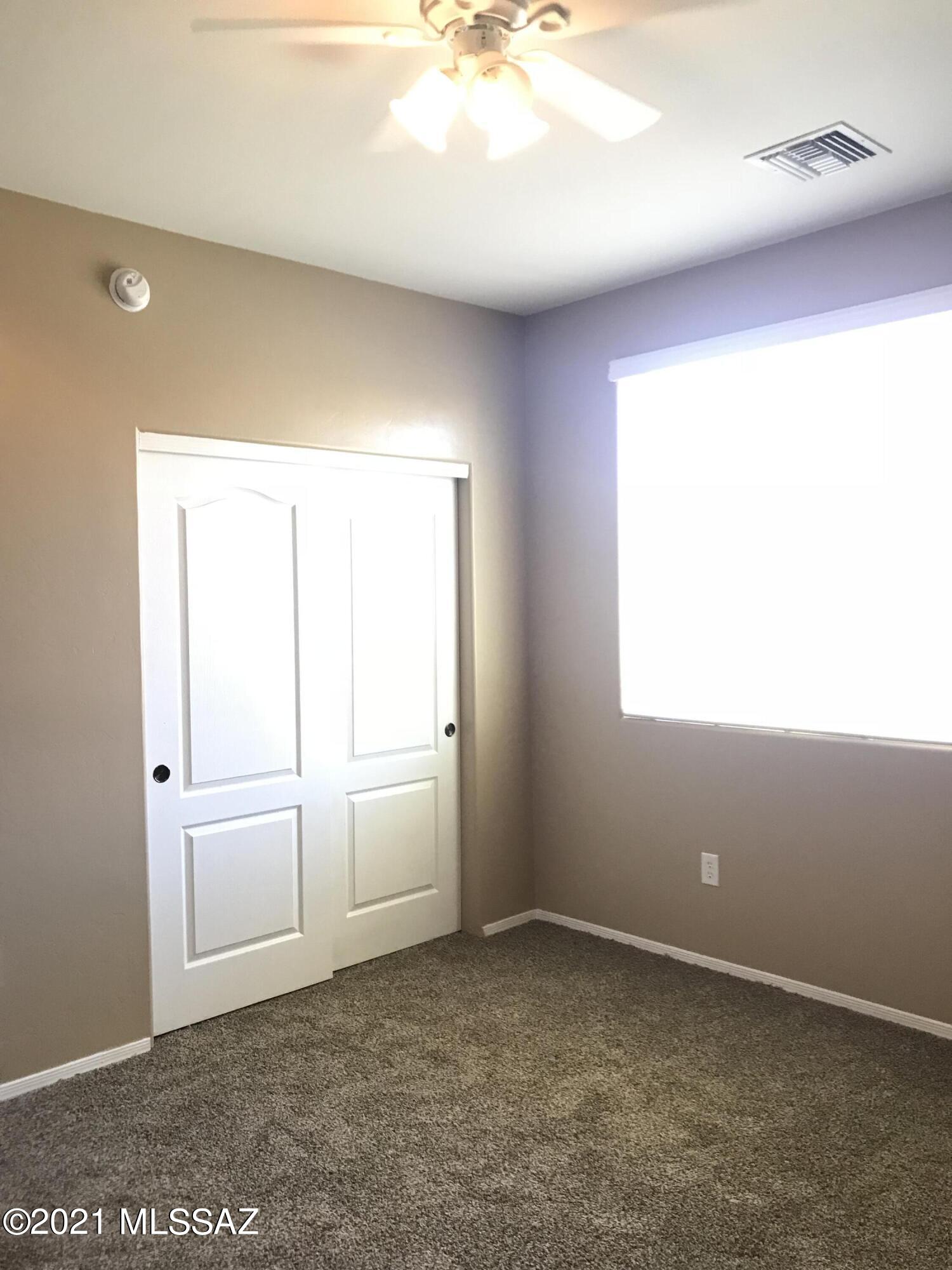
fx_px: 1027
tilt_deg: -0.7
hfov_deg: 49.7
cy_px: 635
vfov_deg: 63.4
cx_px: 476
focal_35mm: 28
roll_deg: +2.0
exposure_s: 1/30
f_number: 1.8
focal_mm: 3.99
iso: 32
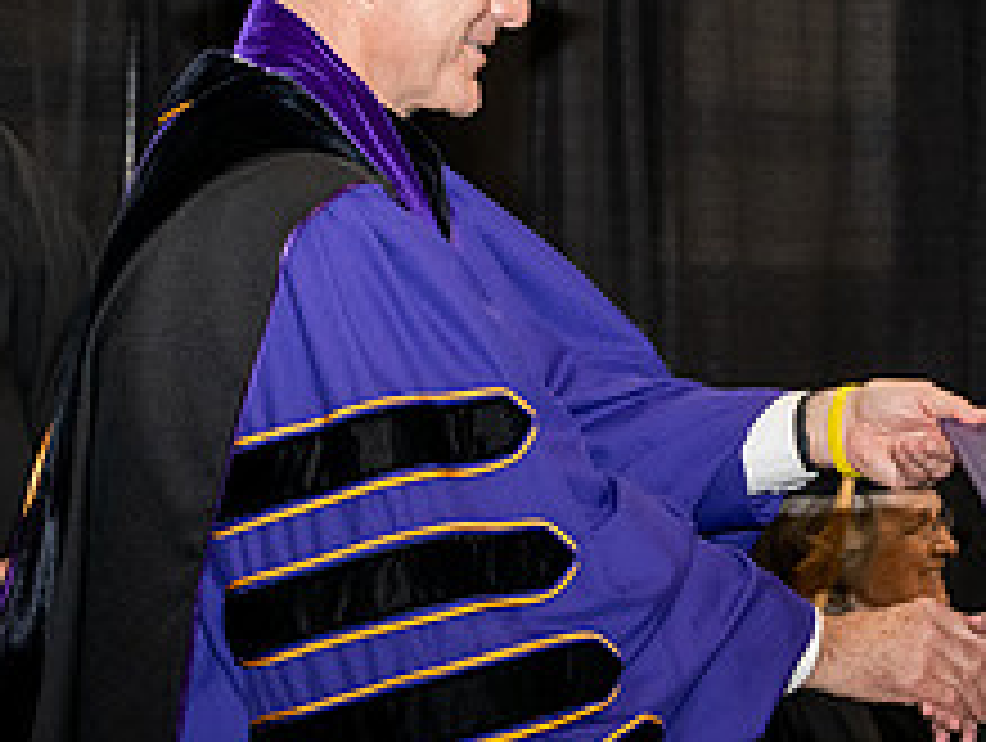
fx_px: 5078
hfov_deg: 11.0
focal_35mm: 178
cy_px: 429
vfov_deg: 8.4
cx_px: 963
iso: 2000
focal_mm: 70
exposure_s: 1/200
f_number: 5.6
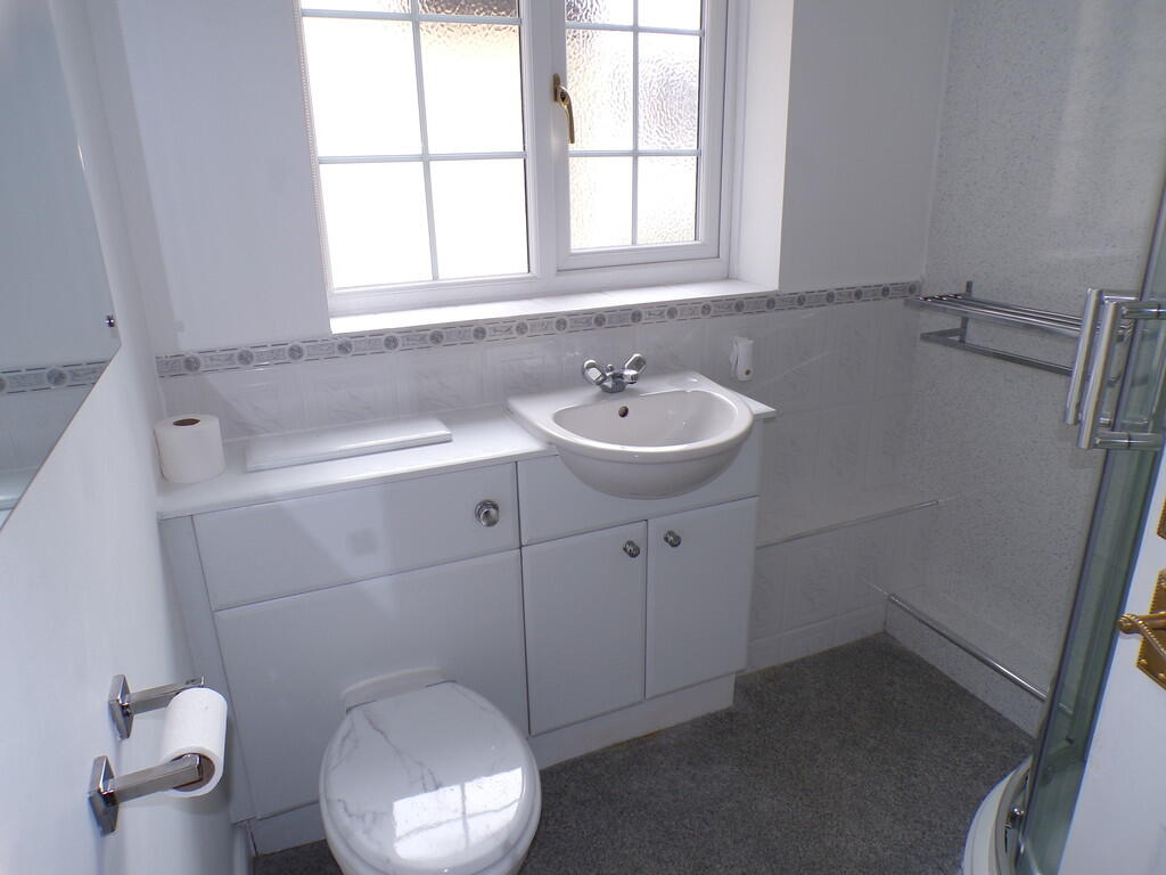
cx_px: 583
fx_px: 808
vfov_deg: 56.8
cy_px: 438
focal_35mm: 24
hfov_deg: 71.6
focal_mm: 4.3
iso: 100
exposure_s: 1/45
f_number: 4.4
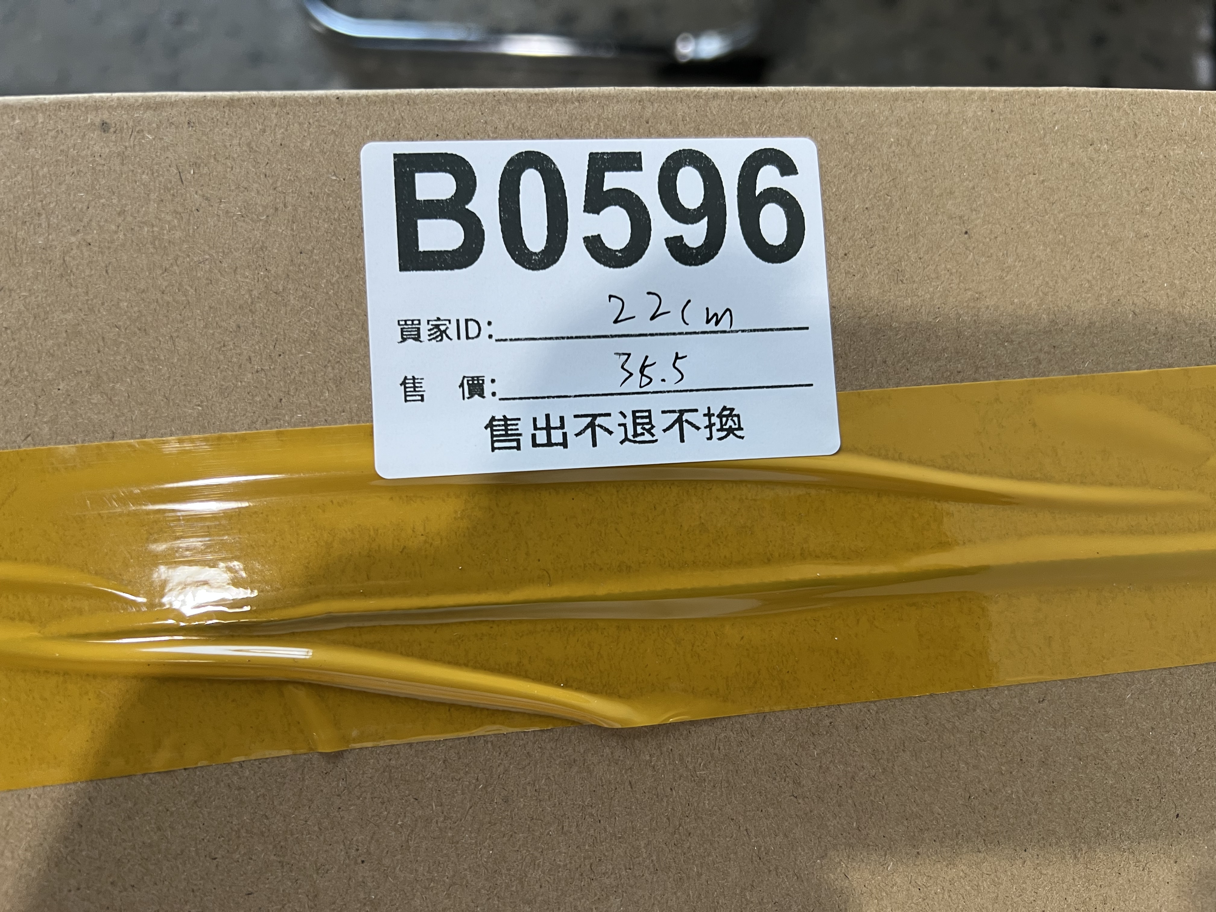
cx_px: 608
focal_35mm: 26
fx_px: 913
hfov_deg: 67.3
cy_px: 456
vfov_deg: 53.1
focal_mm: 5.7
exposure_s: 1/50
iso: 64
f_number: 1.5
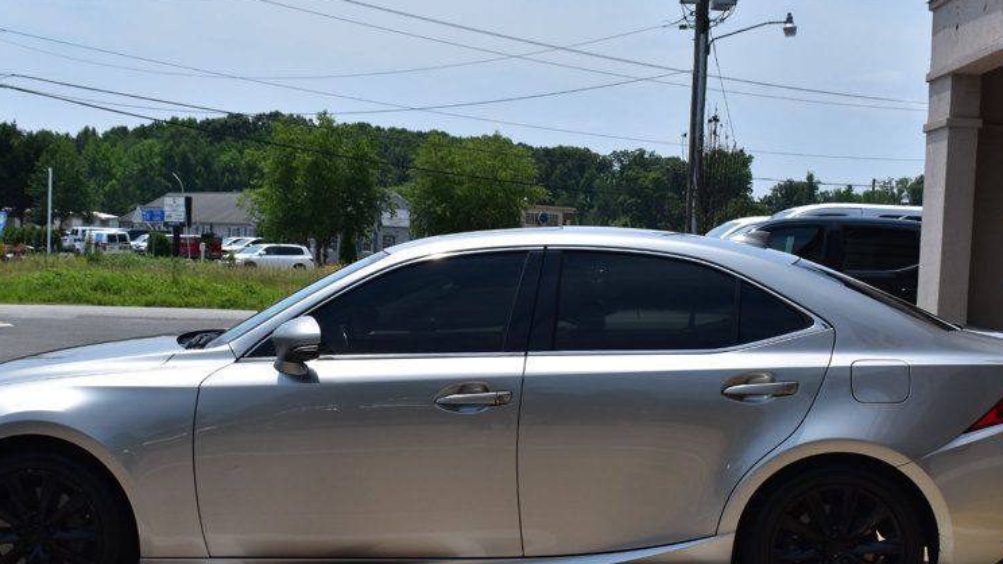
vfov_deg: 19.1
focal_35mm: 63
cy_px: 387
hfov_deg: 33.5
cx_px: 483
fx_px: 1668
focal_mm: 29
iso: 200
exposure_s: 1/500
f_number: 11
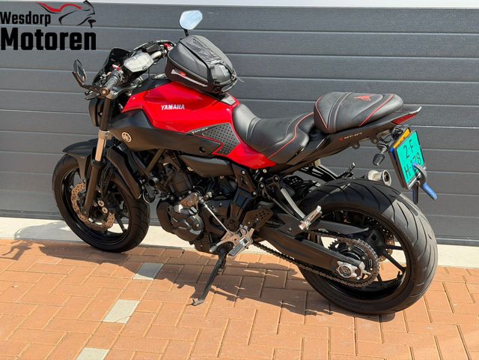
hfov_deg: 39.7
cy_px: 180
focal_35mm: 48
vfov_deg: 30.3
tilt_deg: -14.2
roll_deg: -0.8
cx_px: 240
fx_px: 664
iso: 64
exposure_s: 1/1678
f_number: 1.78
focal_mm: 6.76
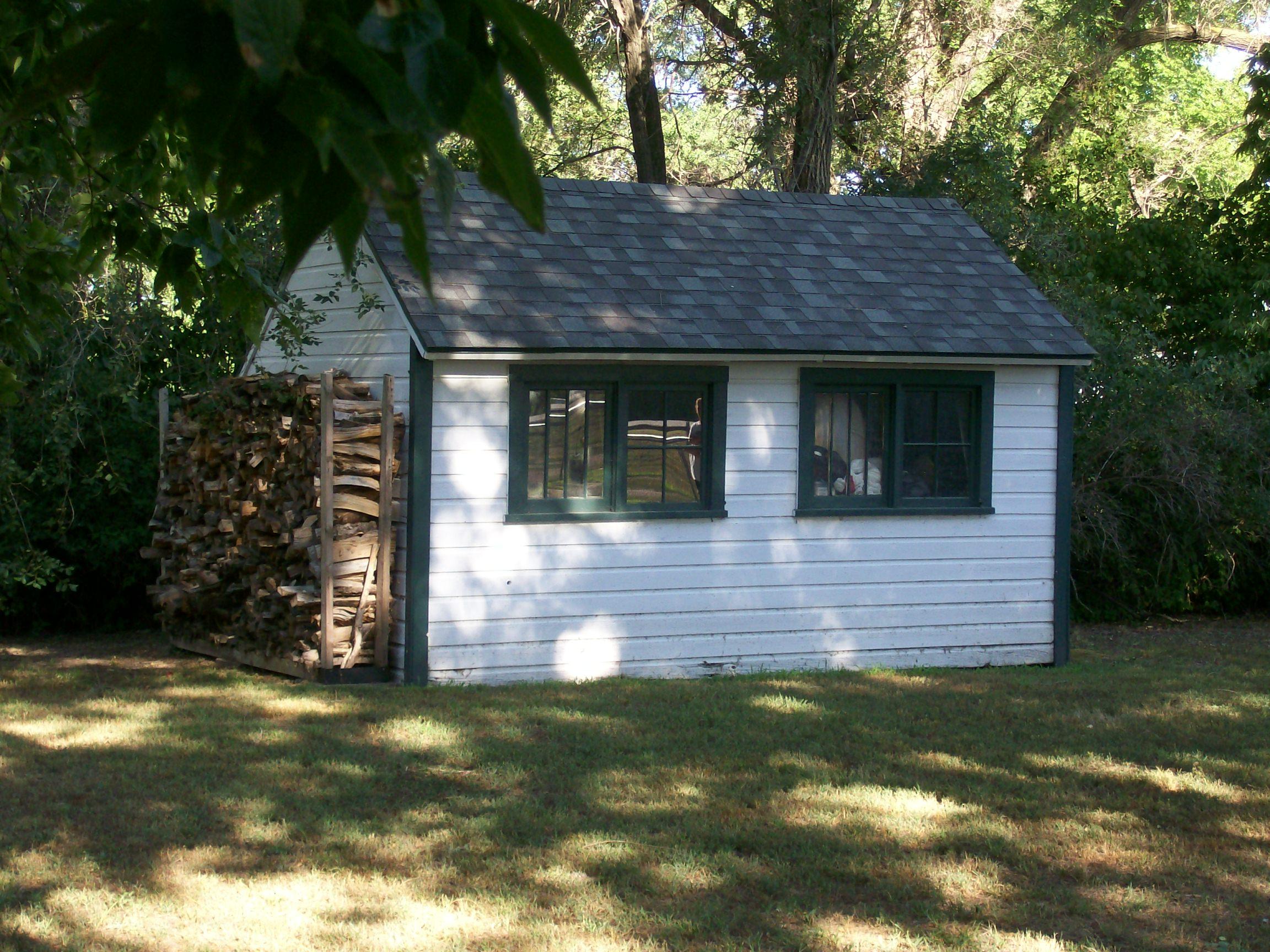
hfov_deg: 27.8
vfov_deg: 21.0
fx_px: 2568
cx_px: 635
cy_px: 476
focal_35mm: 70
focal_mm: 11.6
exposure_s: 1/113
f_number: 3.8
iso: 80
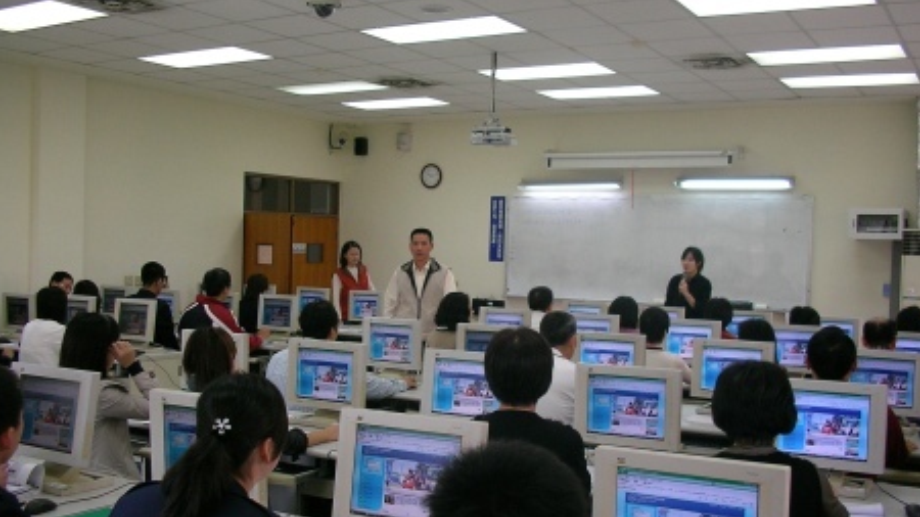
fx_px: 1024
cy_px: 315
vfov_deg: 28.3
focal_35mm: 42
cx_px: 463
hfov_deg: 48.4
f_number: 2.9
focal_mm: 6
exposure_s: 1/42.2
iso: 100
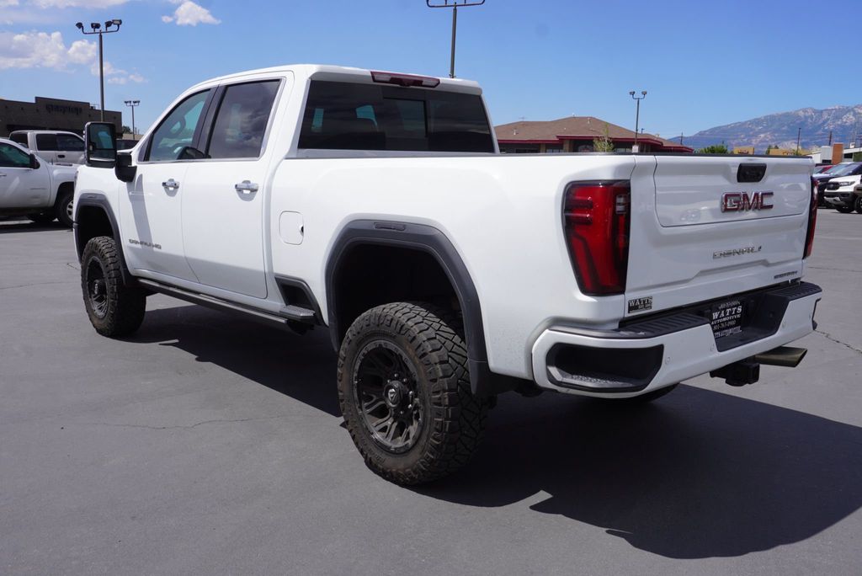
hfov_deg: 59.5
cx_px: 431
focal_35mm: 32
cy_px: 288
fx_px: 755
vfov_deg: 41.8
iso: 100
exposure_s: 1/200
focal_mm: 21
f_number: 10
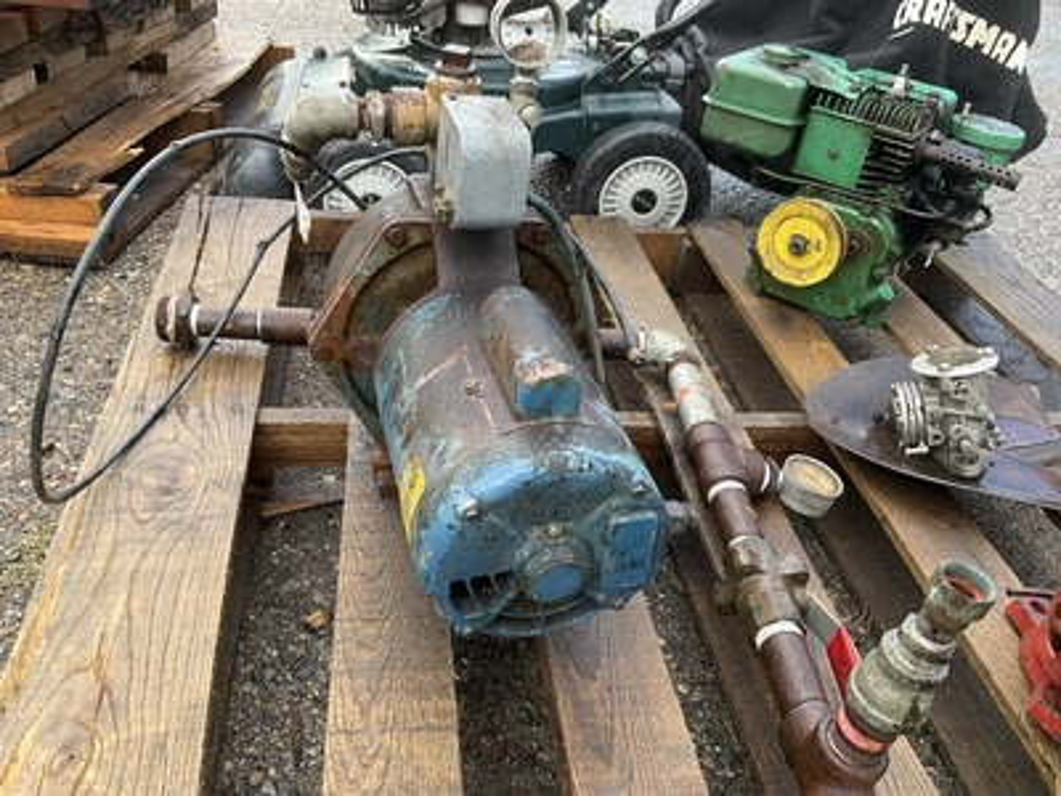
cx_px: 530
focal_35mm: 29
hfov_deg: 61.7
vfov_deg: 48.2
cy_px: 398
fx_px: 889
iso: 25
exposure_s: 1/122
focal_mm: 3
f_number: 1.8
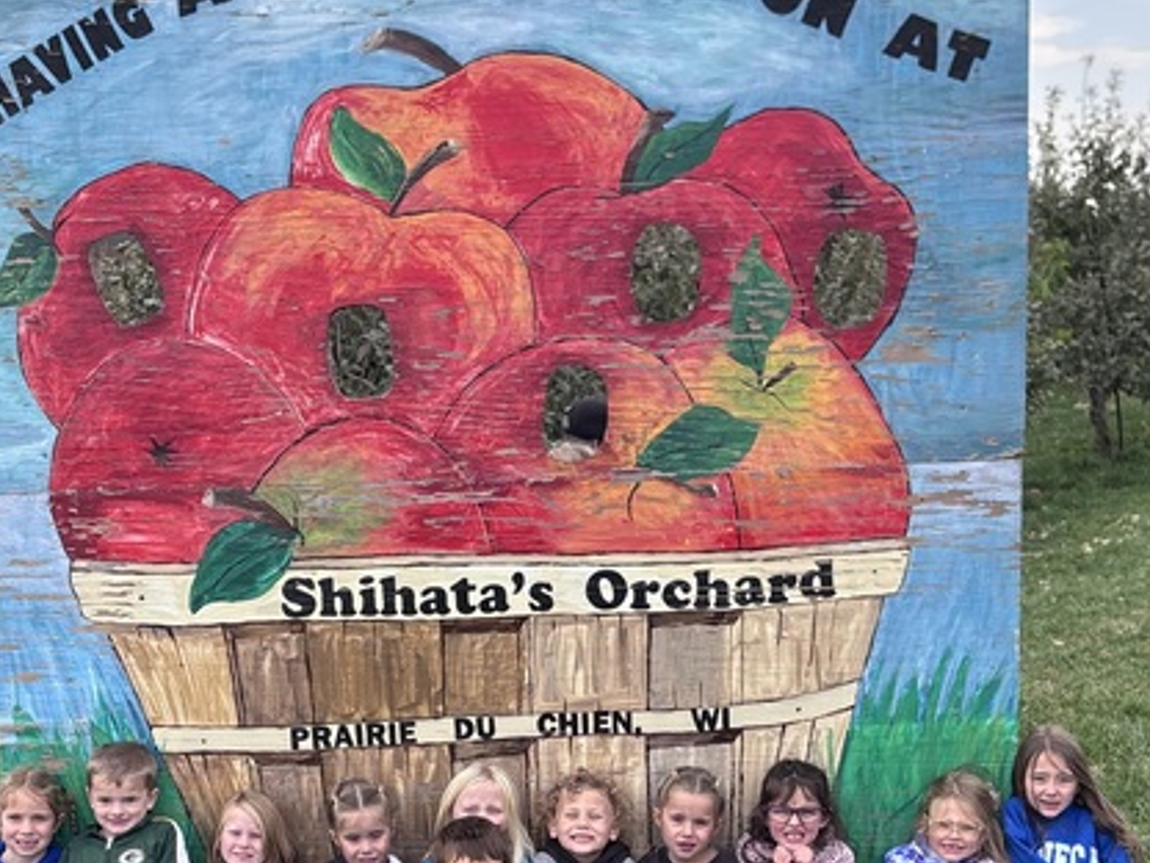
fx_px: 2126
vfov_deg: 22.3
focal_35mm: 64
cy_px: 788
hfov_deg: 30.3
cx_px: 547
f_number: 1.6
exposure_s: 1/736
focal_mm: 5.96
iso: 50
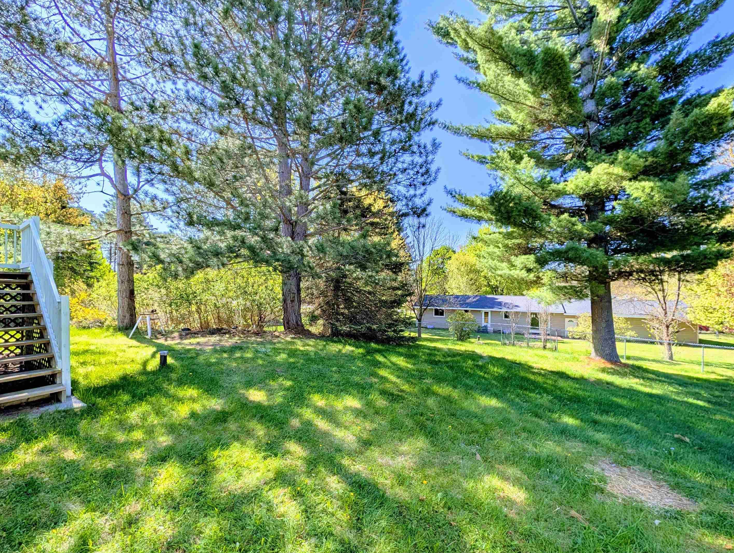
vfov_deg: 90.0
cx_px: 351
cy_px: 289
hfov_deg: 106.0
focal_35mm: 13
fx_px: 276
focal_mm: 2.02
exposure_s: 1/2439
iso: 51
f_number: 1.7
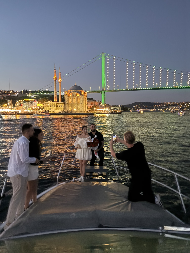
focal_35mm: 26
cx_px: 95
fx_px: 190
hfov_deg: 53.1
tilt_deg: -3.8
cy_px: 126
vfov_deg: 67.3
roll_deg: +2.9
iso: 1000
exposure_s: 1/20
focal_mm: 5.96
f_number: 1.6
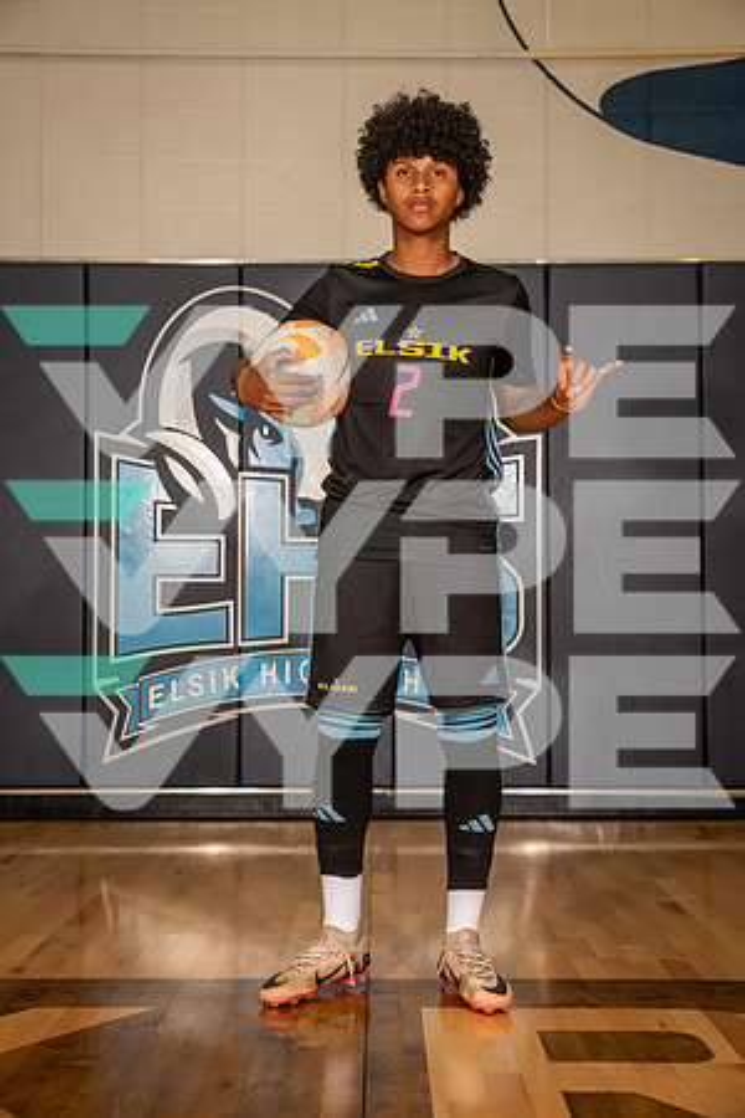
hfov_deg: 26.0
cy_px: 559
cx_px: 372
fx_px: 1614
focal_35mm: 52
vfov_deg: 38.2
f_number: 6.3
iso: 800
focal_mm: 52
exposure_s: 1/320
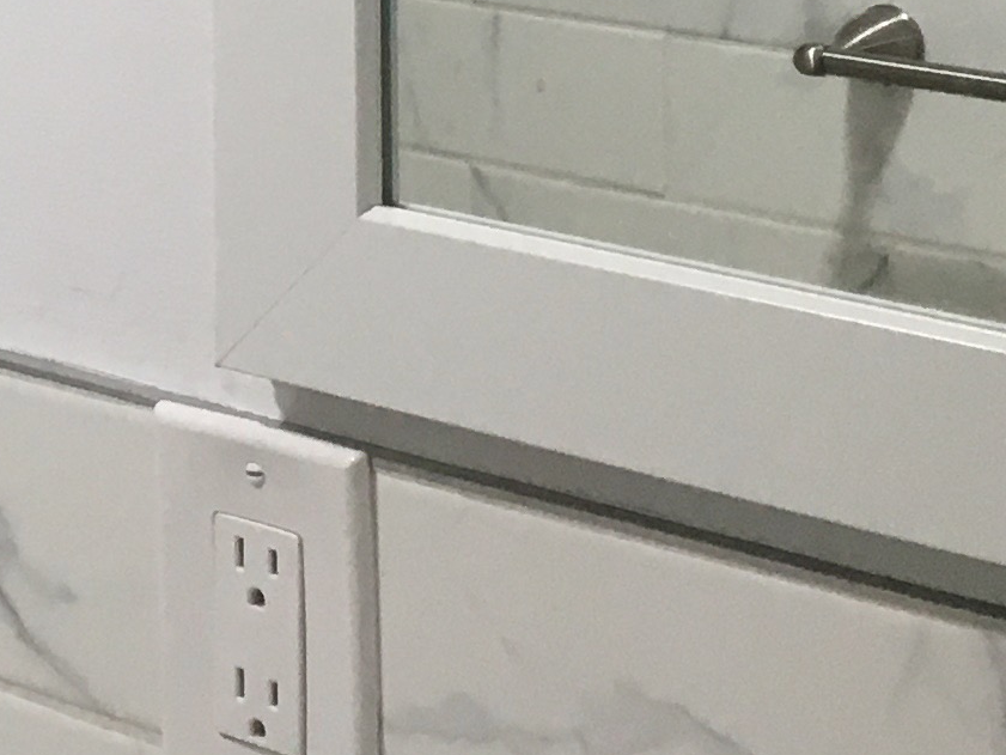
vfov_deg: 10.1
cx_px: -602
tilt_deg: -0.7
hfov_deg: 13.2
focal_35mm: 139
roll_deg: +0.3
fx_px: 4040
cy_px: -597
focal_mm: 4.15
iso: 32
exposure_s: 1/30
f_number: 2.2
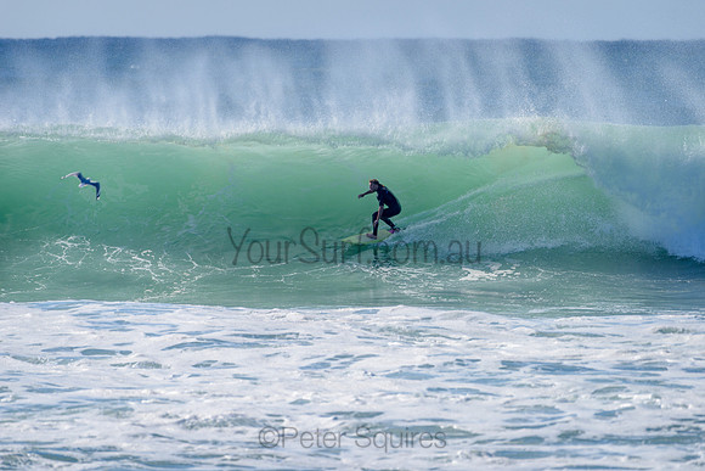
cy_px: 236
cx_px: 357
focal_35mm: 511
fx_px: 10000
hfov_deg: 4.0
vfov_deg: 2.7
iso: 160
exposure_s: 1/2000
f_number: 5.6
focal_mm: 500
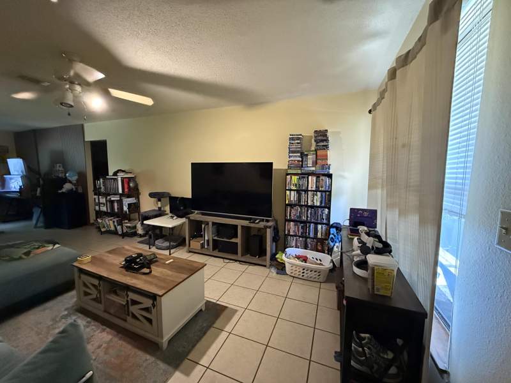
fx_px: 207
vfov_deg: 85.7
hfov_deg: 102.1
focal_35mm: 14
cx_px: 256
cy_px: 192
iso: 1250
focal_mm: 2.22
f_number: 2.2
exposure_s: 1/60
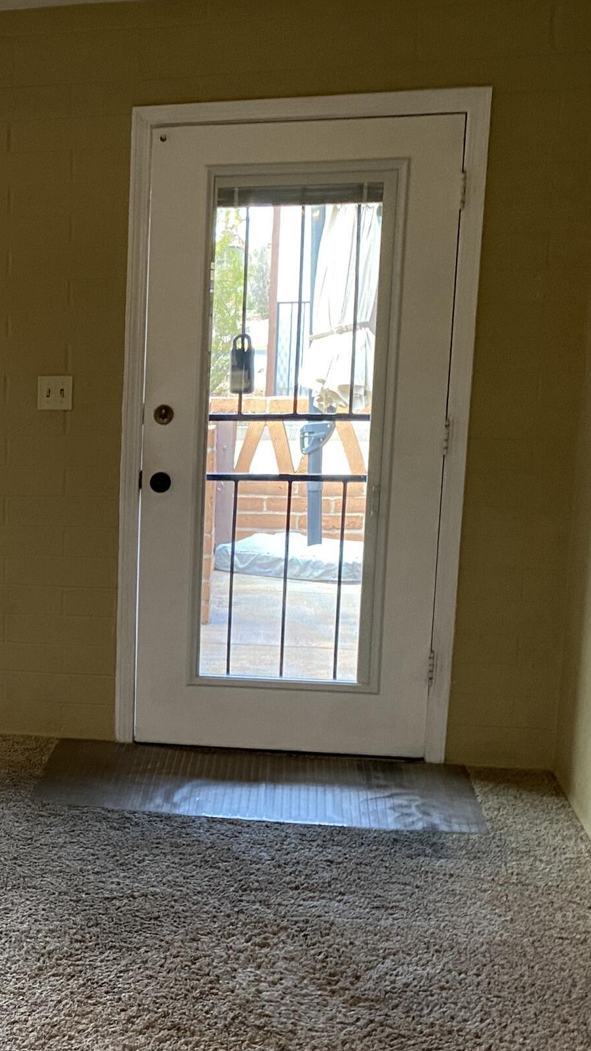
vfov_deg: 39.1
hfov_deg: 20.8
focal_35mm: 53
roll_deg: -0.9
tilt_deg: -12.1
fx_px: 1476
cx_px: -163
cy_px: 613
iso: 125
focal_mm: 4.25
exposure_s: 1/60
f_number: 1.8
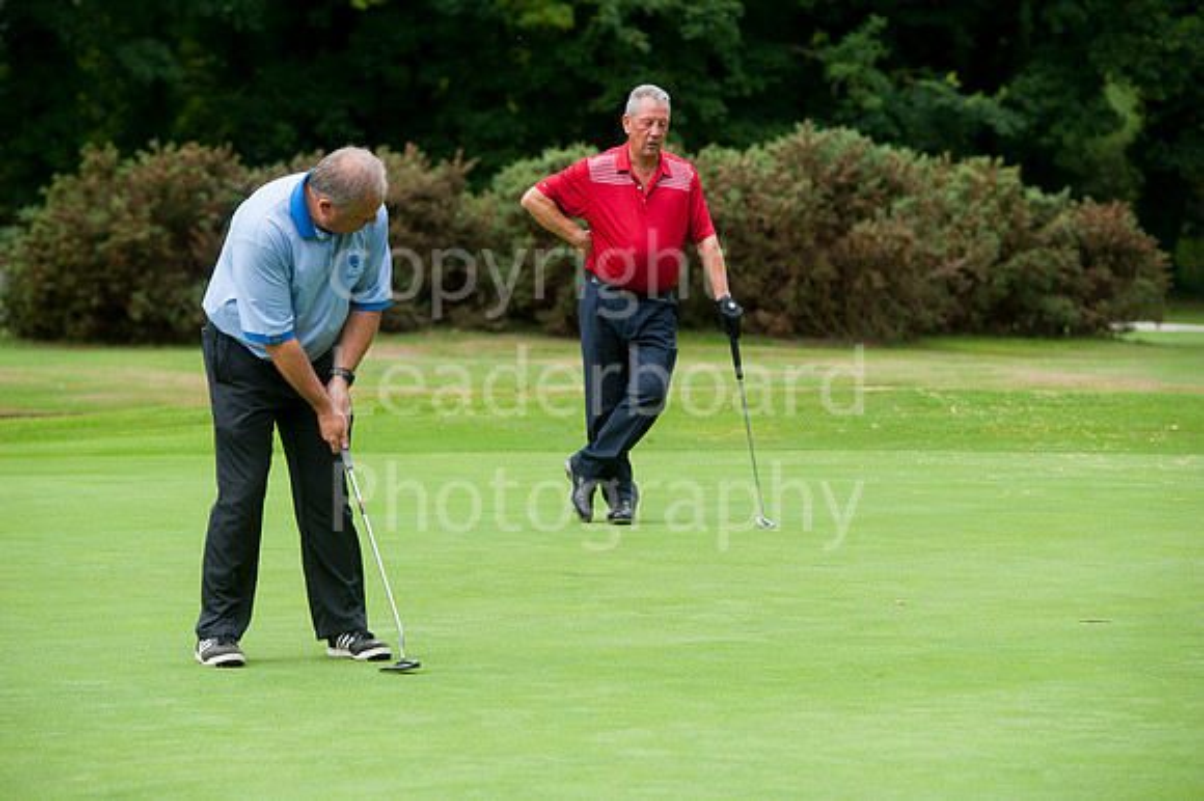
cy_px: 400
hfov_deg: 15.8
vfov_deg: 10.5
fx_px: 4345
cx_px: 602
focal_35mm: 130
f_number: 5
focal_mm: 130
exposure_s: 1/1000
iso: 400
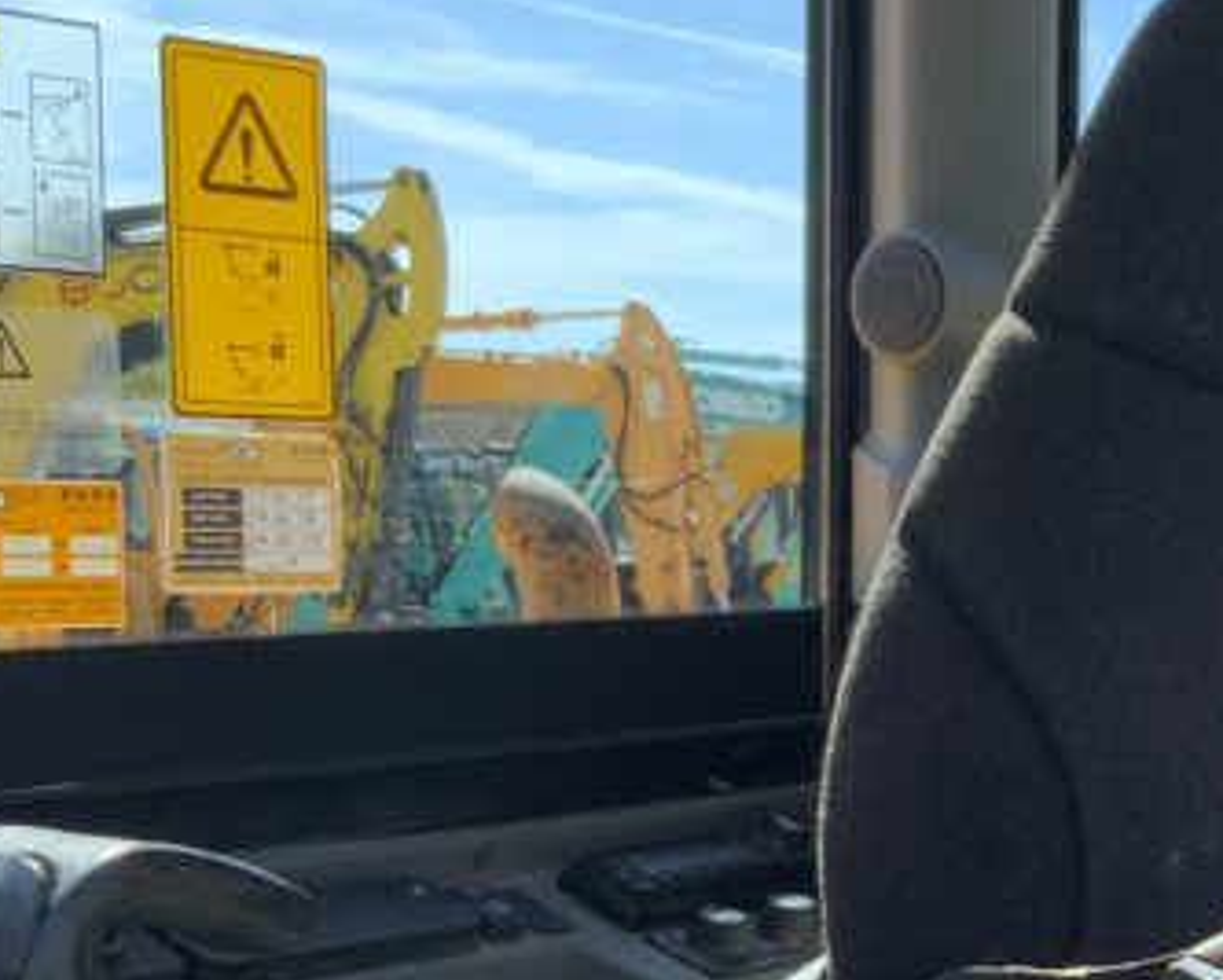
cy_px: 870
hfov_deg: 20.9
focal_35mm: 87
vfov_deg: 17.4
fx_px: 3152
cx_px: 1326
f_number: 1.8
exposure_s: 1/545
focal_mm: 3
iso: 16
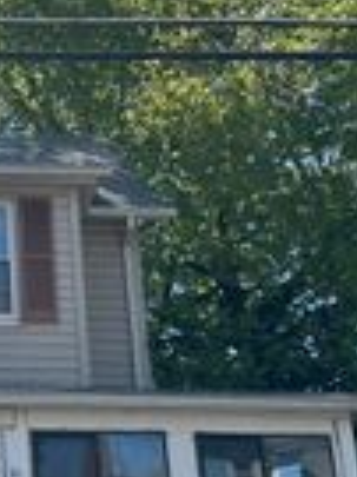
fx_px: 1226
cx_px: -95
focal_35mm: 89
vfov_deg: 21.9
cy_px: 150
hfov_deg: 15.8
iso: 80
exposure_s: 1/3247
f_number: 1.78
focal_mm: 6.86
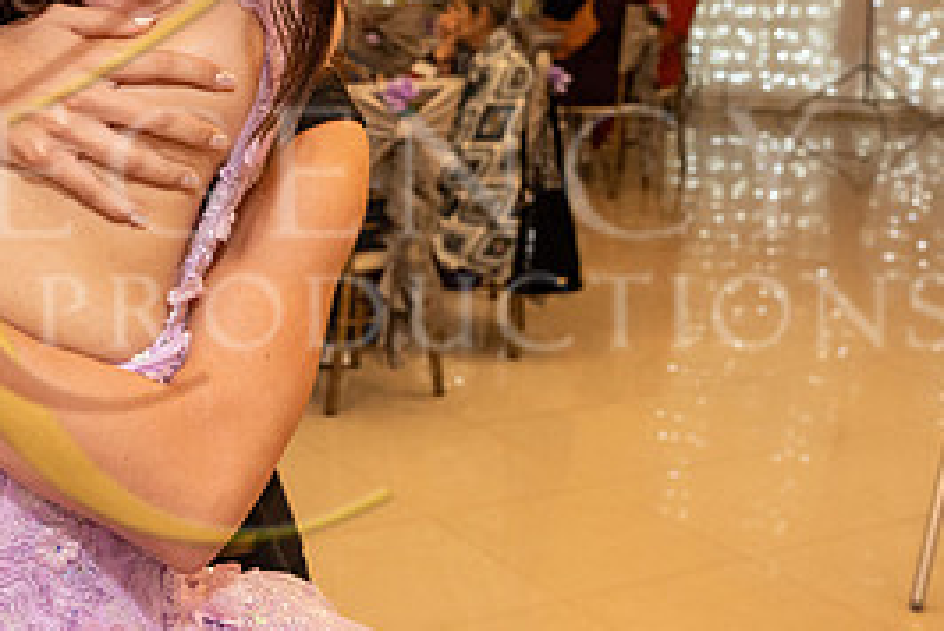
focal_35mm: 61
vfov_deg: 21.9
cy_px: 97
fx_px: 1601
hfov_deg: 31.6
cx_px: 135
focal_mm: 28
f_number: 5.6
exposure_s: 1/125
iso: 5000
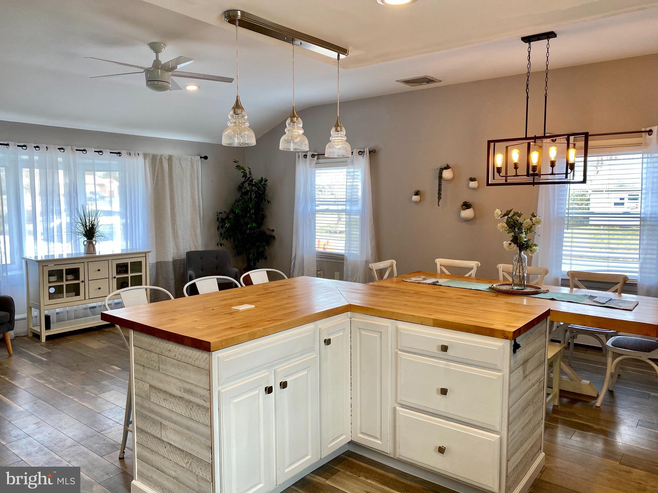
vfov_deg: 53.1
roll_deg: +0.4
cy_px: 246
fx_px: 494
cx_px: 329
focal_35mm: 26
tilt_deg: -5.5
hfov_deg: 67.3
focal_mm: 4.25
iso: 80
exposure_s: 1/120
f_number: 1.8
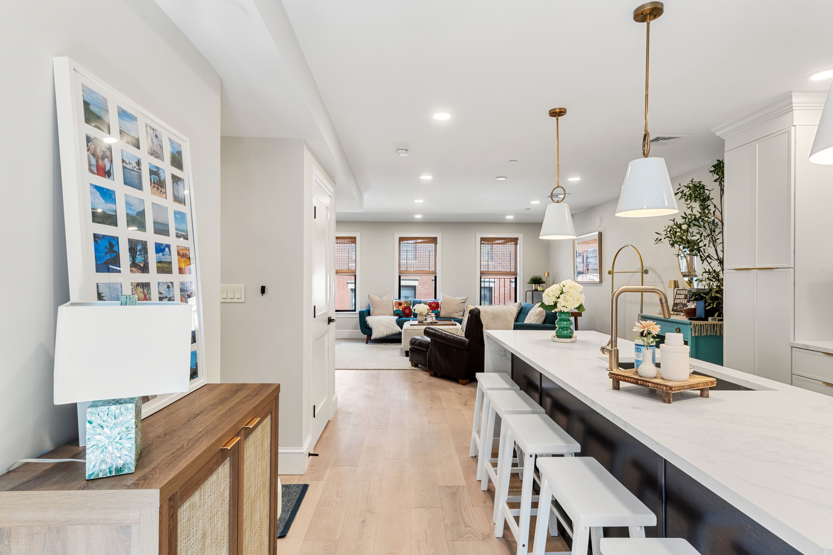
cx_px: 416
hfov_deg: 86.9
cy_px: 278
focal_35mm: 19
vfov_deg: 64.6
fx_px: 440
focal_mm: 19
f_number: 11
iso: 640
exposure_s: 1/4
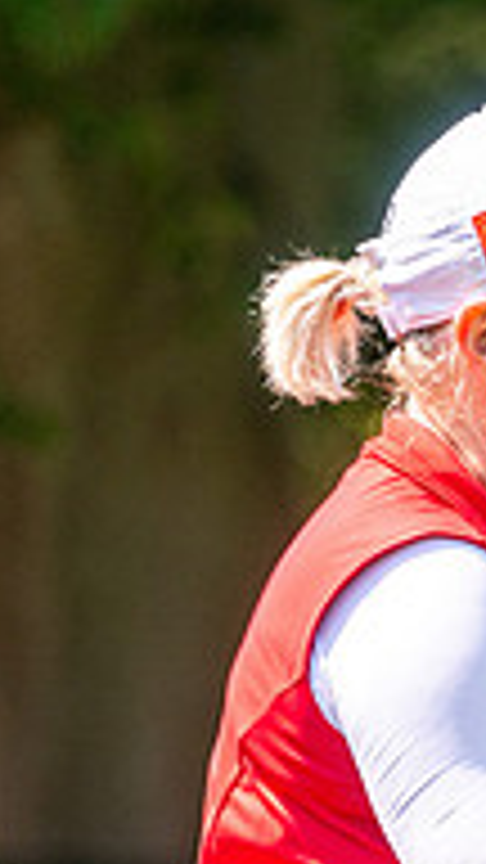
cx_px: 1256
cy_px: 828
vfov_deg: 1.5
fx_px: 32669
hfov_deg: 0.9
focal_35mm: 1426
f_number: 4.5
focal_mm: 300
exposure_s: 1/800
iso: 200
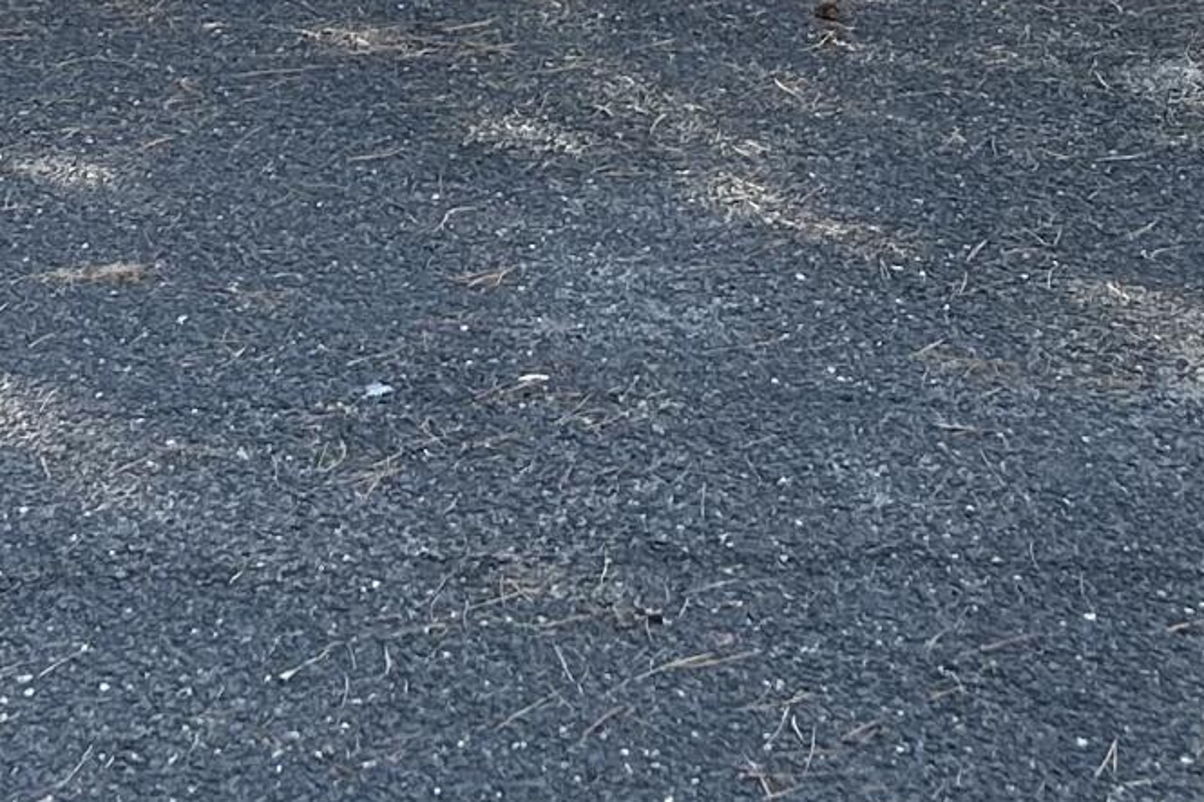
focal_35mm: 122
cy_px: -644
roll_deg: +1.4
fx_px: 4079
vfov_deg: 10.5
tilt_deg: -3.6
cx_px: 540
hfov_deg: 16.8
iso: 50
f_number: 1.5
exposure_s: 1/769
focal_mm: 5.7
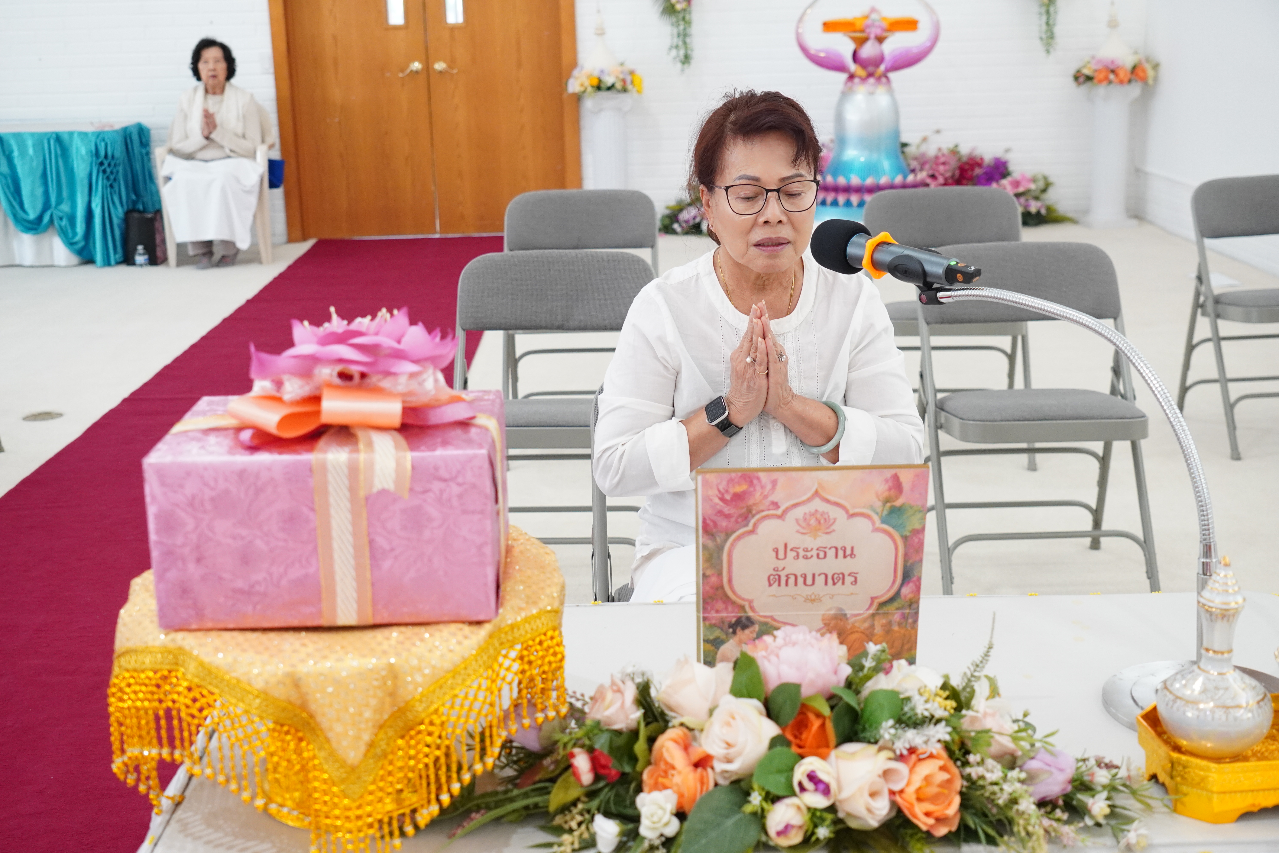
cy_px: 426
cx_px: 640
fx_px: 1599
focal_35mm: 45
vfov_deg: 29.9
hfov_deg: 43.6
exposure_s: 1/125
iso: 1600
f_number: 3.5
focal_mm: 30
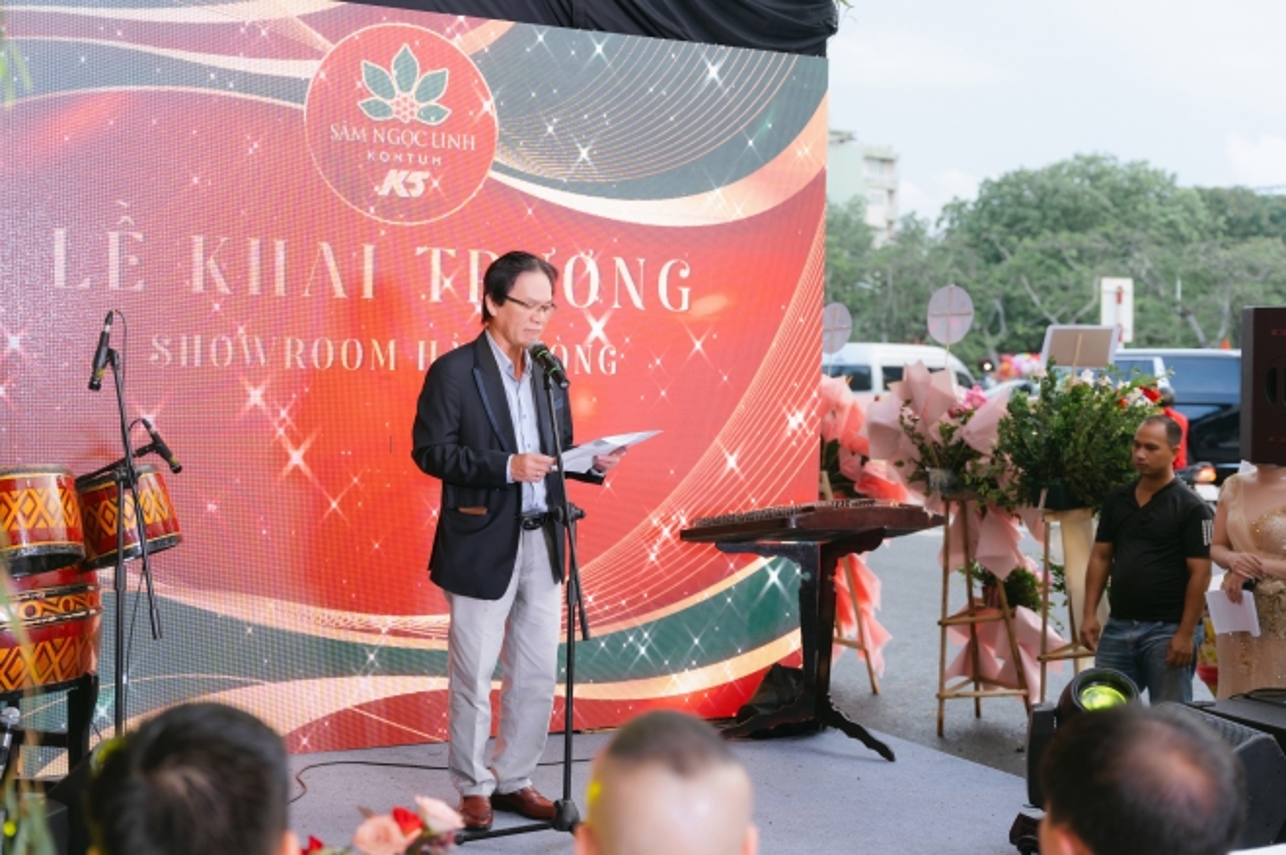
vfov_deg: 29.6
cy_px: 428
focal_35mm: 45
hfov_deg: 43.3
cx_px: 643
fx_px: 1621
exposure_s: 1/125
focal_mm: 45.4
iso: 400
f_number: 2.8
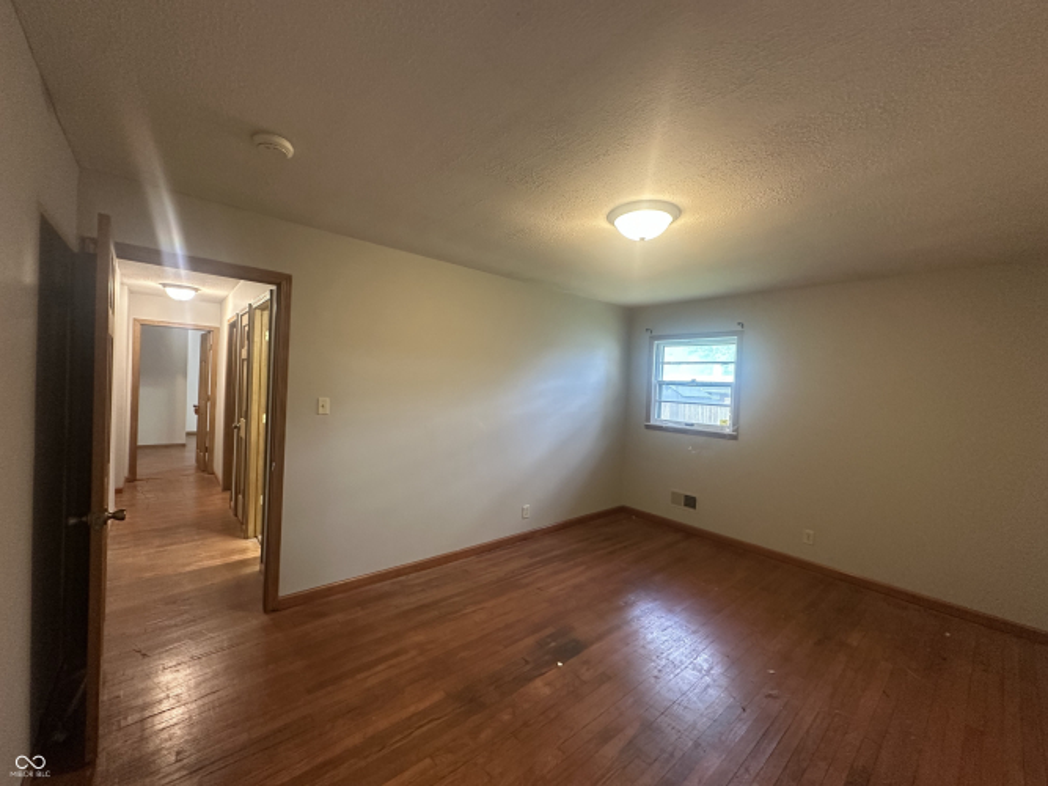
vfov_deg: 85.7
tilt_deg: -1.3
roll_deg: -3.1
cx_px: 524
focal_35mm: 14
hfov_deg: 102.1
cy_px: 393
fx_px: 424
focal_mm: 2.22
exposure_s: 1/60
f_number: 2.2
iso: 400
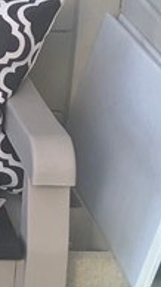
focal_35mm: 161
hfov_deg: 6.6
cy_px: 105
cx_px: -377
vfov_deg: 13.4
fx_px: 1223
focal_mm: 4
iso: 20
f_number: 1.8
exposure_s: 1/120
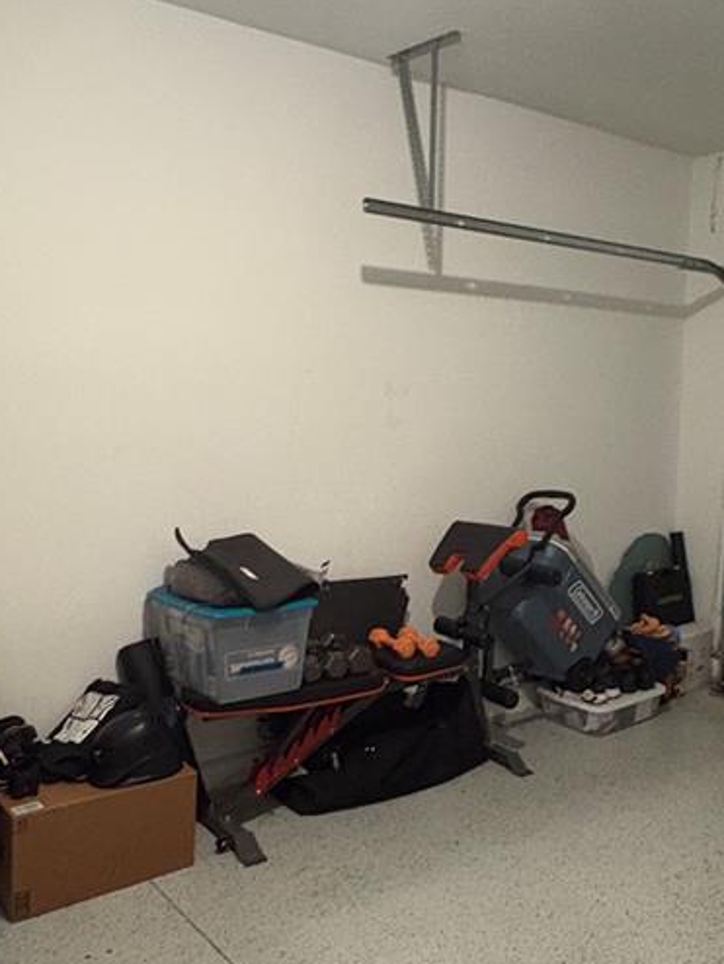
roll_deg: -1.8
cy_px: 478
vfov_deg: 53.9
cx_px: 447
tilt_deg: -5.0
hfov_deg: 41.6
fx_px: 947
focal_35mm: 34
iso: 640
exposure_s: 1/60
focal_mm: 2.22
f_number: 2.2
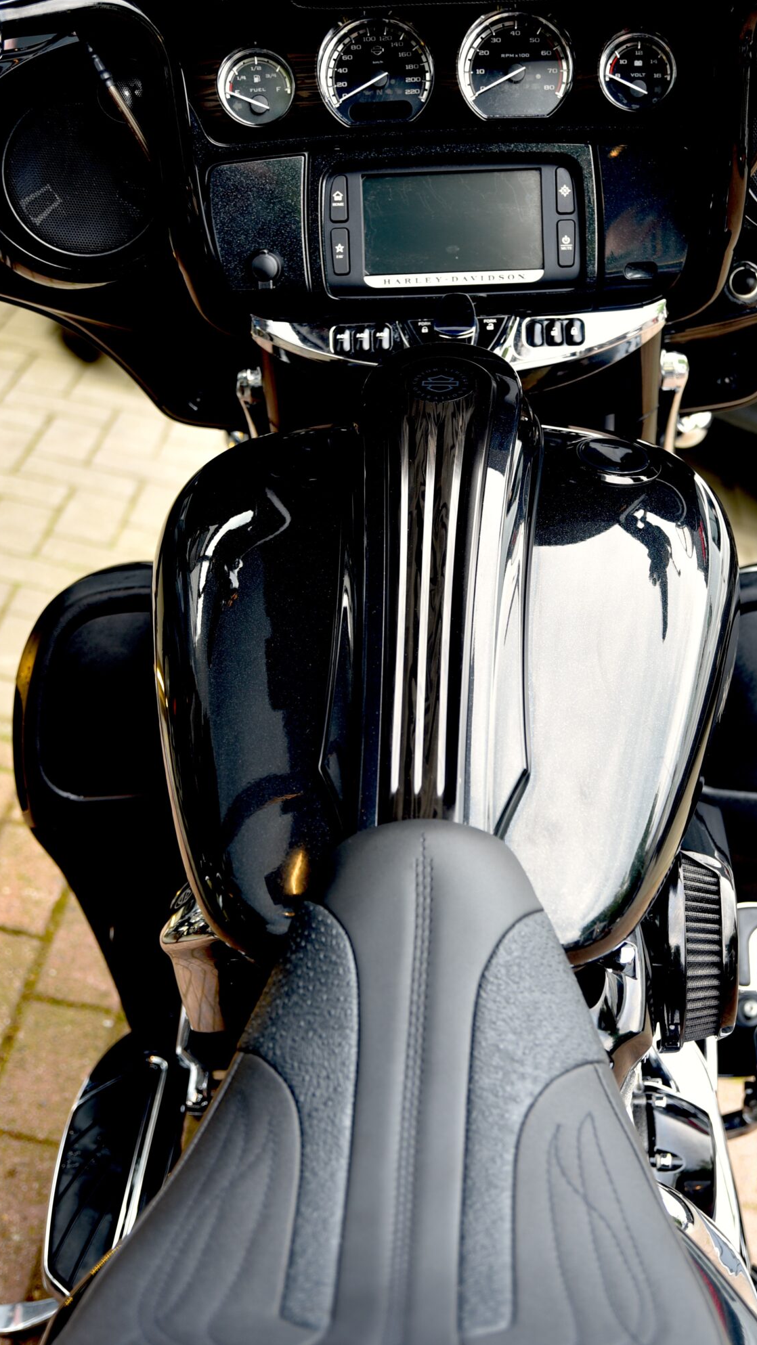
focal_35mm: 54
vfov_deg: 38.4
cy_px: 595
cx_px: 451
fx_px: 1927
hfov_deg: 22.2
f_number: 2.8
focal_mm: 40
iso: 100
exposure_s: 1/40
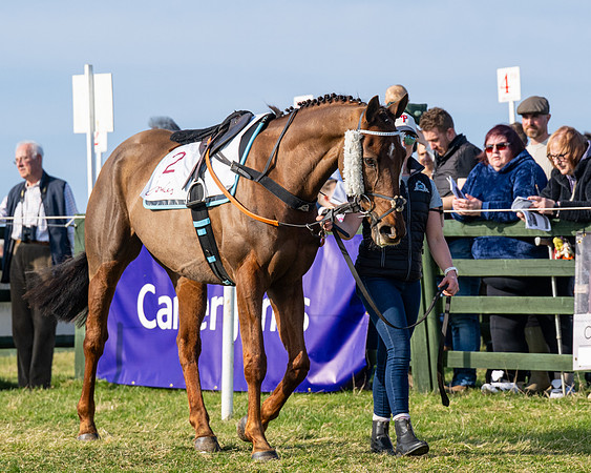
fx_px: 3755
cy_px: 182
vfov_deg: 7.2
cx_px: 320
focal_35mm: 215
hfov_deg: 9.0
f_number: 4.5
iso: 200
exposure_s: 1/1600
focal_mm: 102
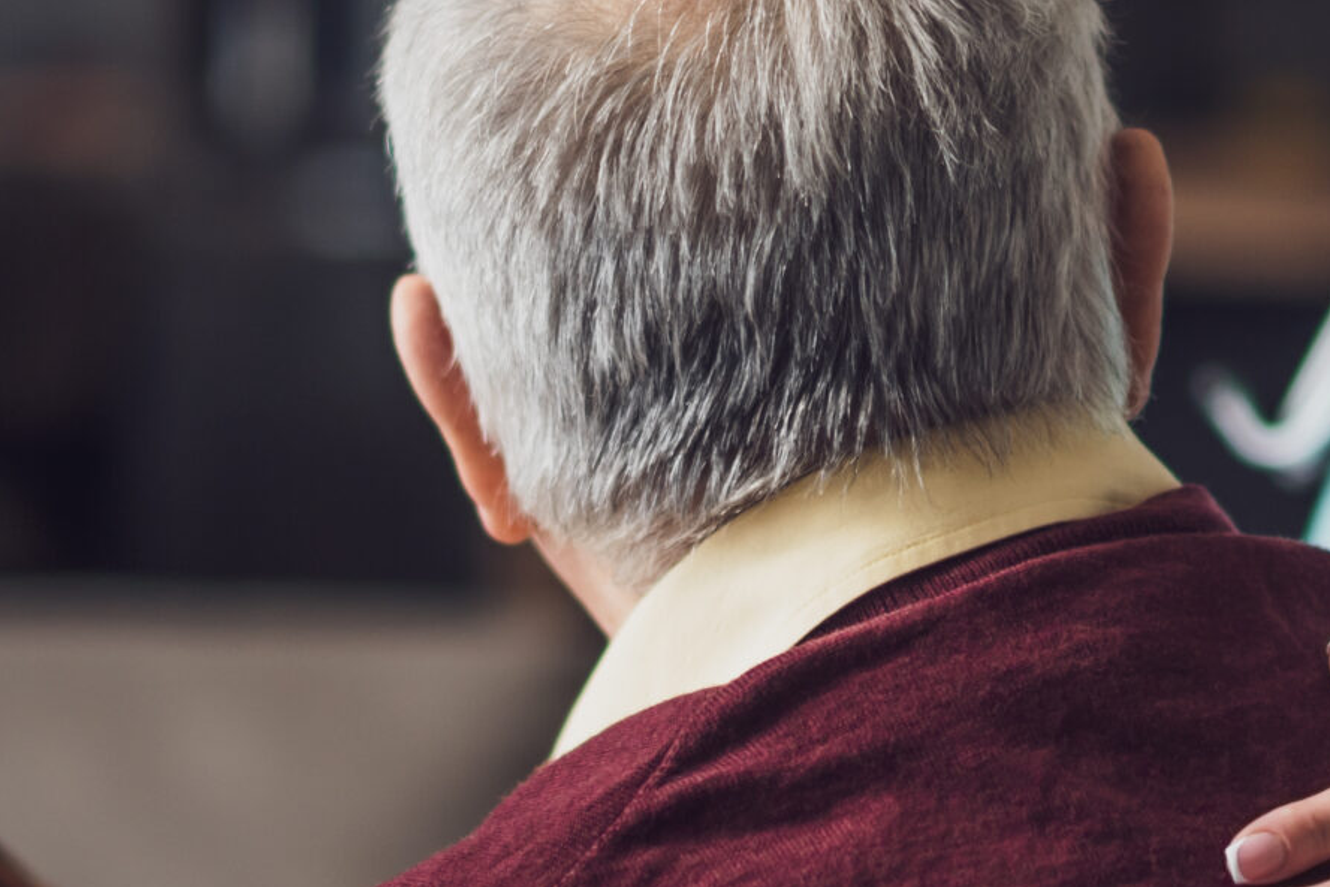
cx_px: 1100
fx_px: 5321
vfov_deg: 9.5
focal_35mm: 144
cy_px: 354
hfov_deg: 14.2
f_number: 1.4
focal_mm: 50
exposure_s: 1/160
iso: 200
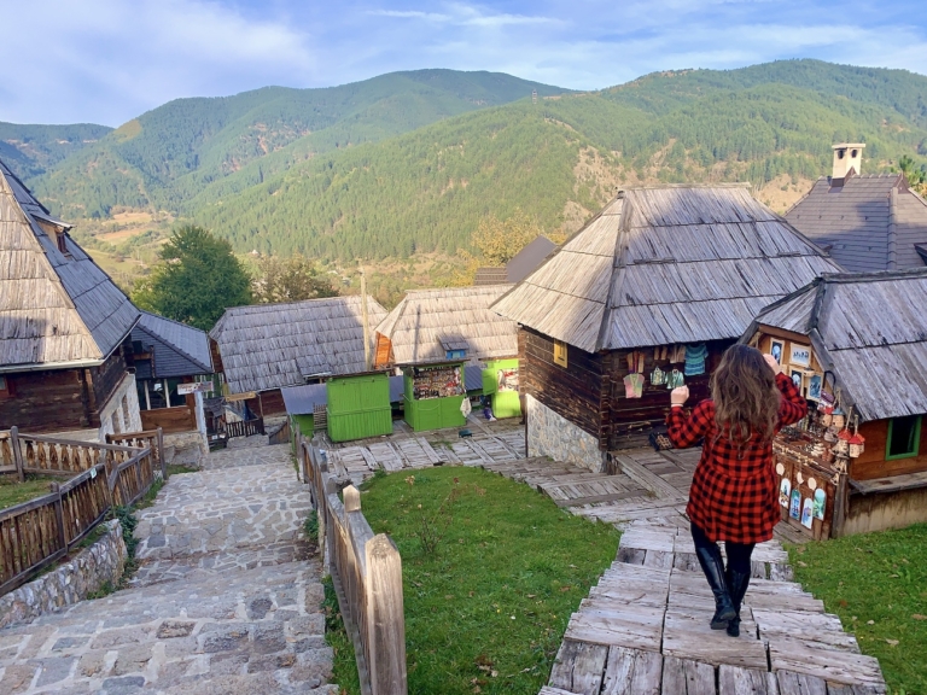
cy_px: 348
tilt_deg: -10.1
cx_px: 464
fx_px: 696
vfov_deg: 53.1
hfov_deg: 67.3
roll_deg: +1.5
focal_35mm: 26
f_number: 1.8
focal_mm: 4.25
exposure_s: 1/567
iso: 25
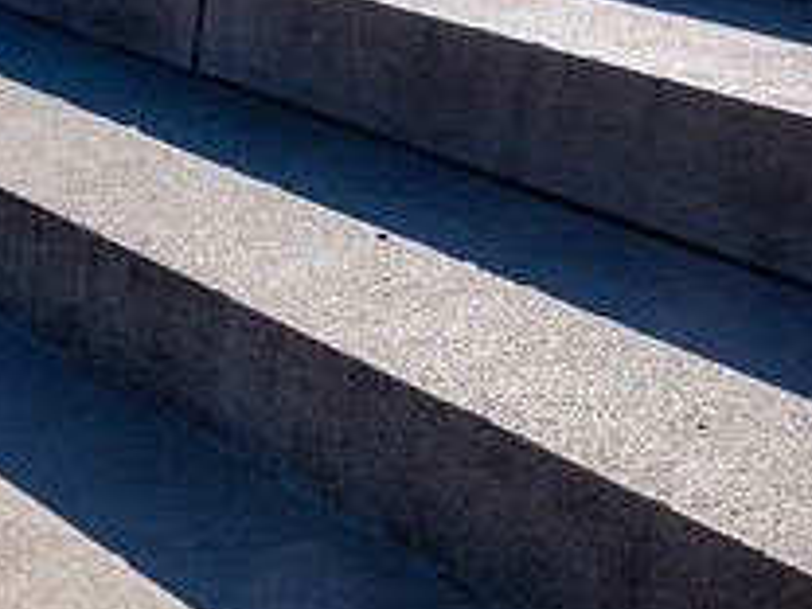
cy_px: 427
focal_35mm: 67
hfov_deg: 26.6
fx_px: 1572
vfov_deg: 21.8
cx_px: -86
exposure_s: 1/400
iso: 200
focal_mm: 12
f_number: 8
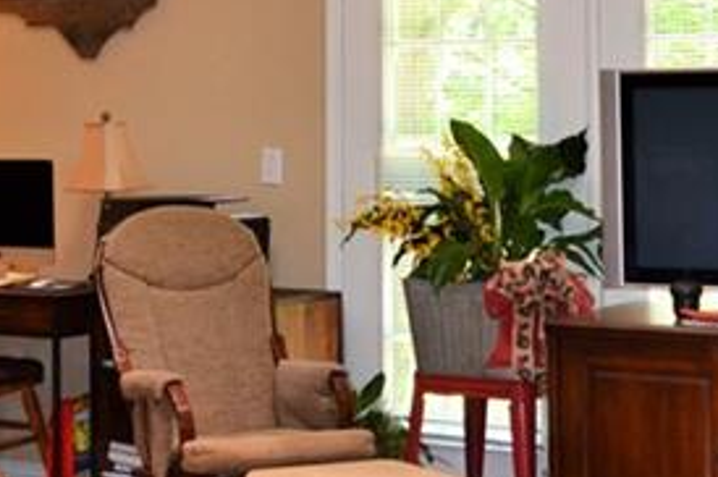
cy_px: -37
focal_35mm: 101
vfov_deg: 13.3
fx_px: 2012
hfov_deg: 20.2
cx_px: 273
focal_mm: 18
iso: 640
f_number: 3.5
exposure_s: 1/60
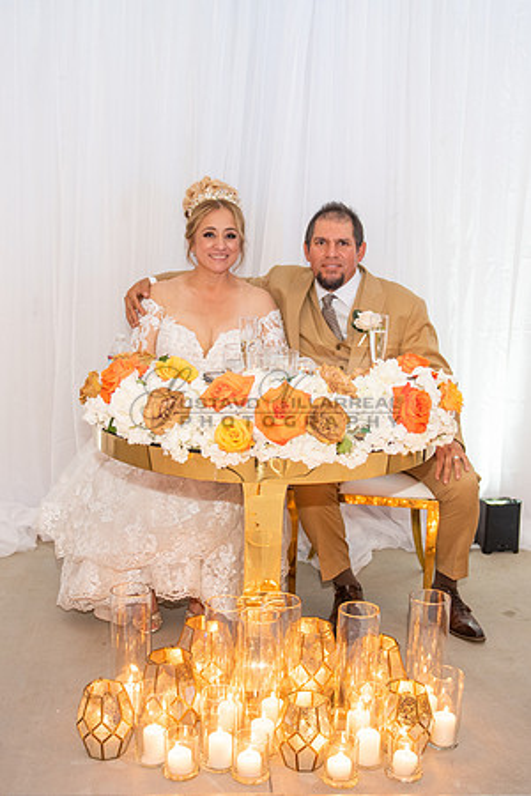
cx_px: 249
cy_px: 398
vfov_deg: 38.1
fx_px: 1152
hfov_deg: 26.0
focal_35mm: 52
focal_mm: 29
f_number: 2.8
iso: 640
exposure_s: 1/80
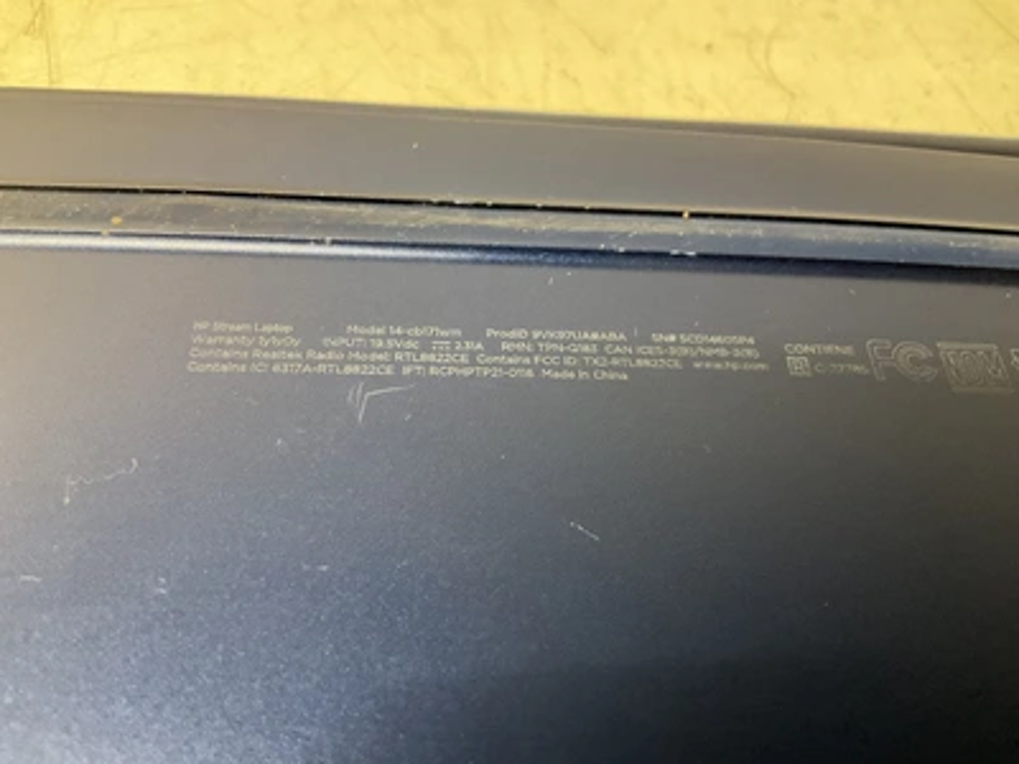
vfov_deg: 48.2
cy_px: 382
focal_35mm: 29
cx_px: 510
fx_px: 854
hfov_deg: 61.7
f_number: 1.8
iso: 250
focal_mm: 3
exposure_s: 1/60
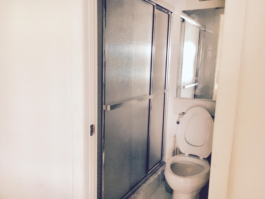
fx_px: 222
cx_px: 132
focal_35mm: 29
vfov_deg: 48.2
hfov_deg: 61.7
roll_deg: -0.7
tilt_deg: -9.7
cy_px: 100
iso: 320
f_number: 2.2
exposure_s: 1/15
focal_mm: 4.15
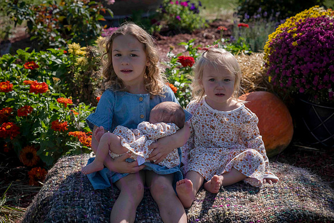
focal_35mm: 85
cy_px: 112
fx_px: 789
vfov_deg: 16.1
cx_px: 167
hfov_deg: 23.9
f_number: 7.1
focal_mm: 85
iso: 400
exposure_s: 1/1250
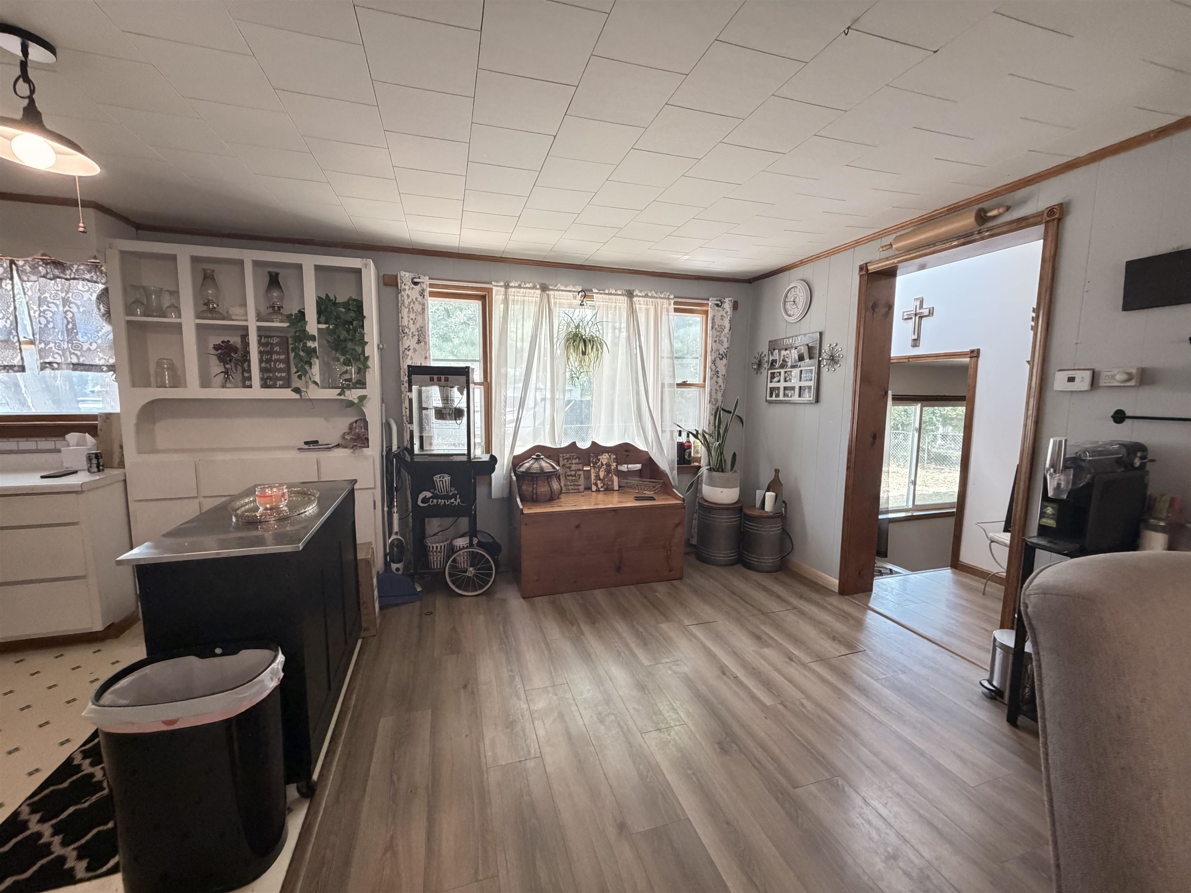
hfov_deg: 102.1
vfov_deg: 85.7
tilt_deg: -5.1
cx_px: 596
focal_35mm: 14
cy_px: 446
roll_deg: +0.4
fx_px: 482
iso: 500
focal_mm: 2.22
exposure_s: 1/60
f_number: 2.2
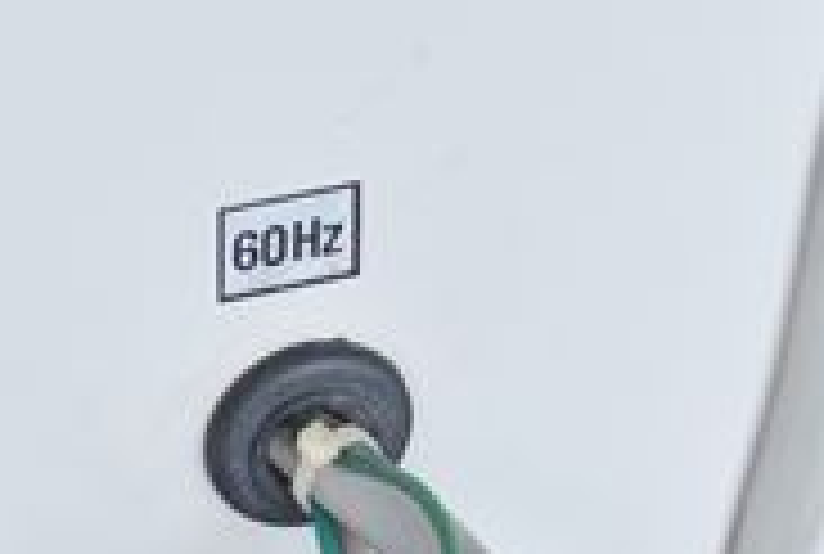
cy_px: 356
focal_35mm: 417
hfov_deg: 4.9
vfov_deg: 3.3
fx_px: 9568
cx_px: 369
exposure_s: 1/640
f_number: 6.3
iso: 1250
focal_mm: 102
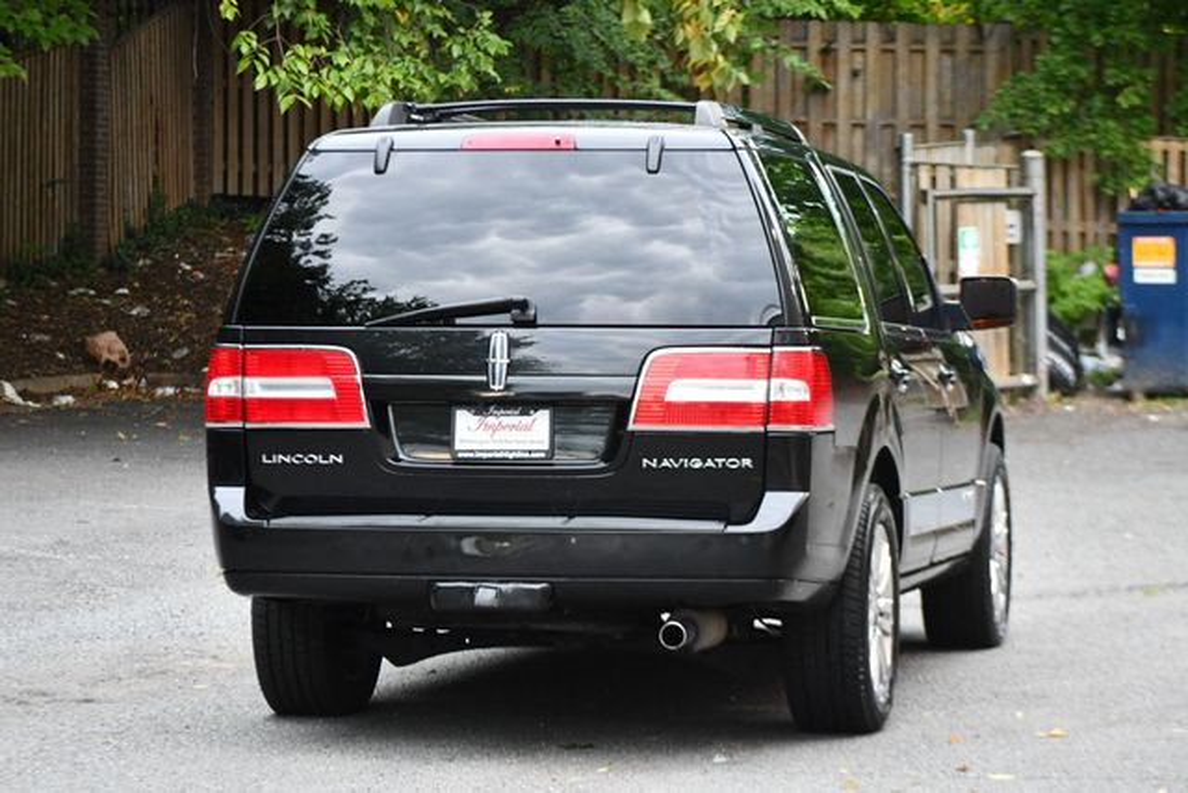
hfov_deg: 16.1
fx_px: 4192
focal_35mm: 127
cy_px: 396
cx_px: 594
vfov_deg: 10.8
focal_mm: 85
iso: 1800
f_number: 4.8
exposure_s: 1/125
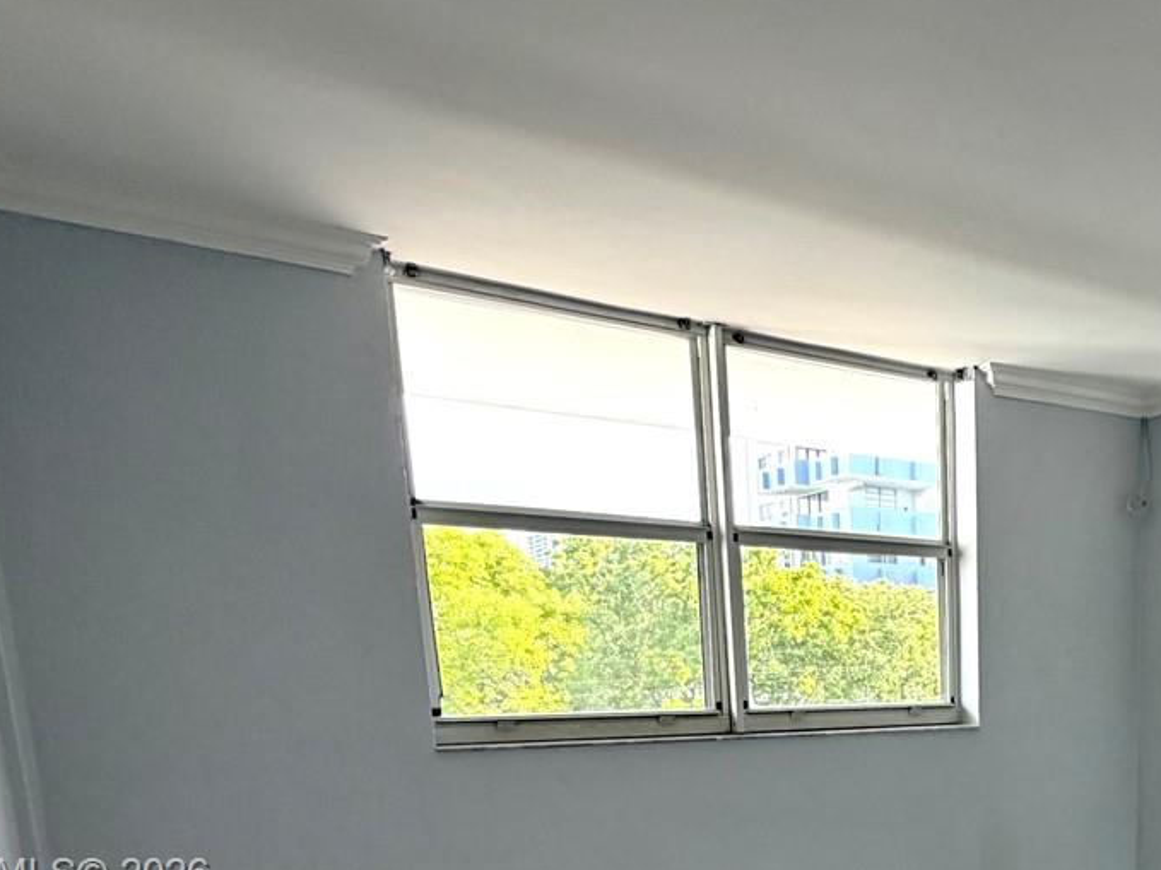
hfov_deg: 49.4
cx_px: 1045
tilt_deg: -11.9
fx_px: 1107
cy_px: 877
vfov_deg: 38.0
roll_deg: +0.3
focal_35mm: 33
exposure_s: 1/121
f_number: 2.2
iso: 100
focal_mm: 2.22
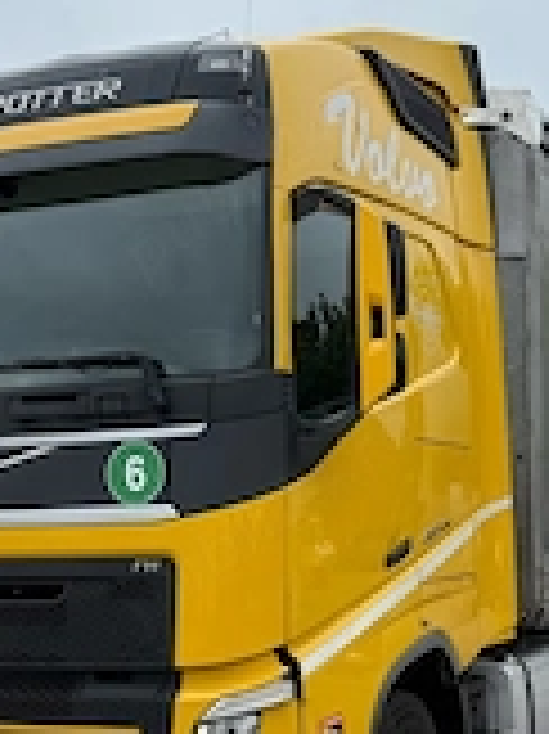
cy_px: 572
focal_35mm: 59
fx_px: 1249
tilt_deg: -2.1
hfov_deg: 24.7
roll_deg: +1.3
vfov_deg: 32.0
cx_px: 360
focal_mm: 6.76
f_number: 1.78
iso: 80
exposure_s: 1/1727
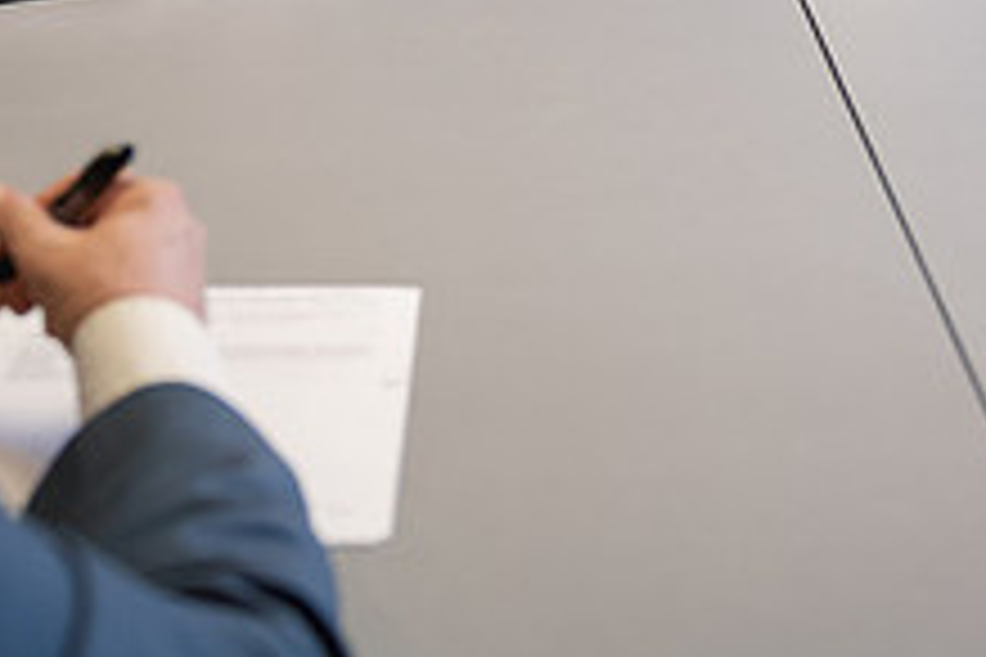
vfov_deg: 14.7
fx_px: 2465
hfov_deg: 22.6
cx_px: 432
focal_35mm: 90
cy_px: -142
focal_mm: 34
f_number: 3.2
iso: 800
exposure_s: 1/125
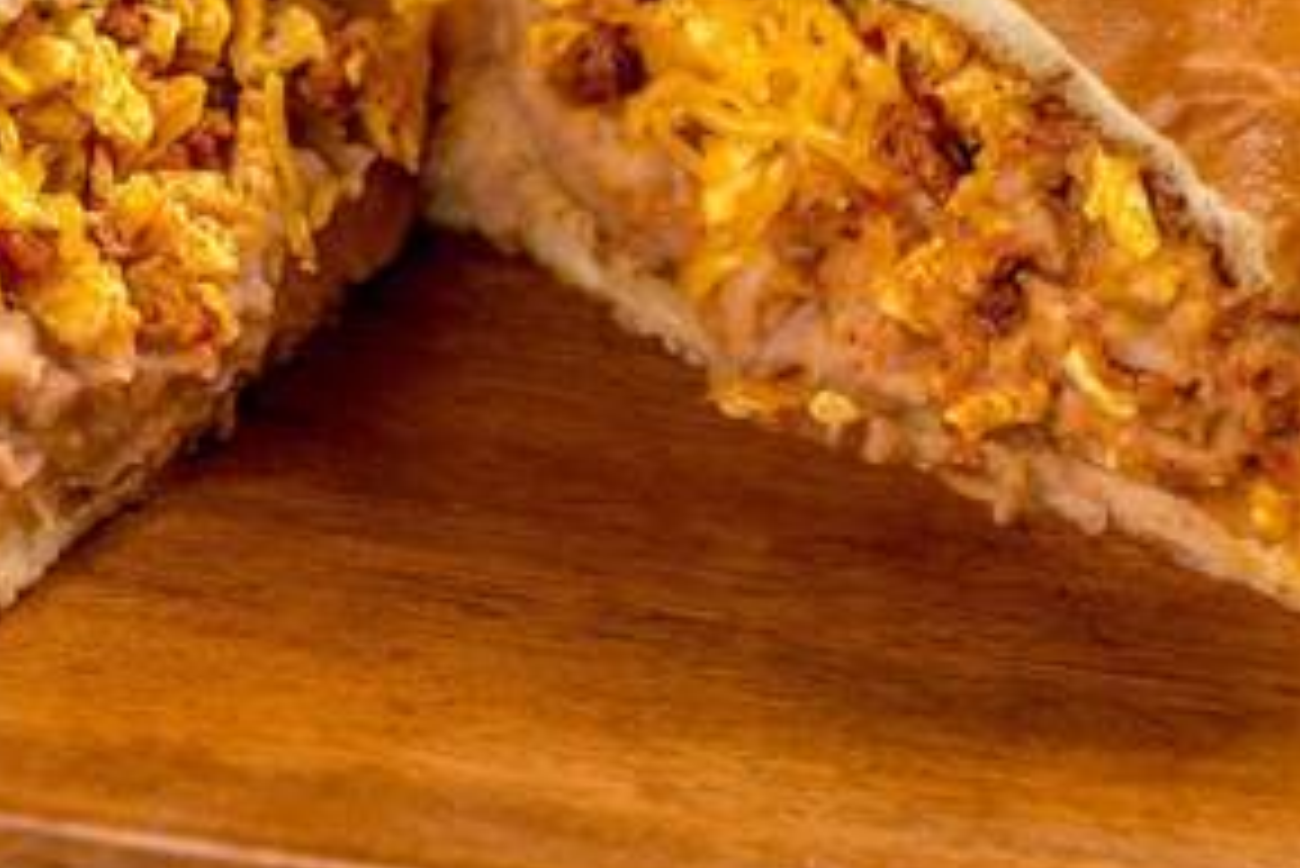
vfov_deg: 3.4
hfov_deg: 5.0
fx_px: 14812
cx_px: 641
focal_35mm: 410
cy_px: 193
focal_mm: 180
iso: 100
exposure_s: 1/160
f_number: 8
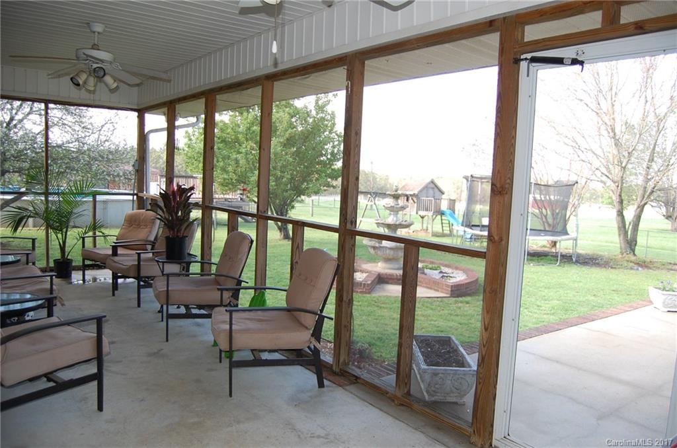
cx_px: 338
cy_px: 224
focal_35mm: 27
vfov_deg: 47.7
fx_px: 507
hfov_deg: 67.5
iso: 400
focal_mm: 18
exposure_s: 1/160
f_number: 3.5
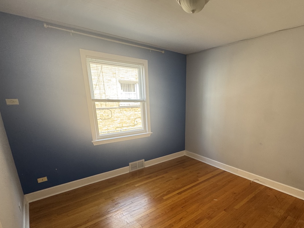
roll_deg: -0.4
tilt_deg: -16.4
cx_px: 181
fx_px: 167
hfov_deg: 83.7
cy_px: 144
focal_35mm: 19
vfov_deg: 67.5
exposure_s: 1/99
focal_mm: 2.22
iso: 160
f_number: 2.2
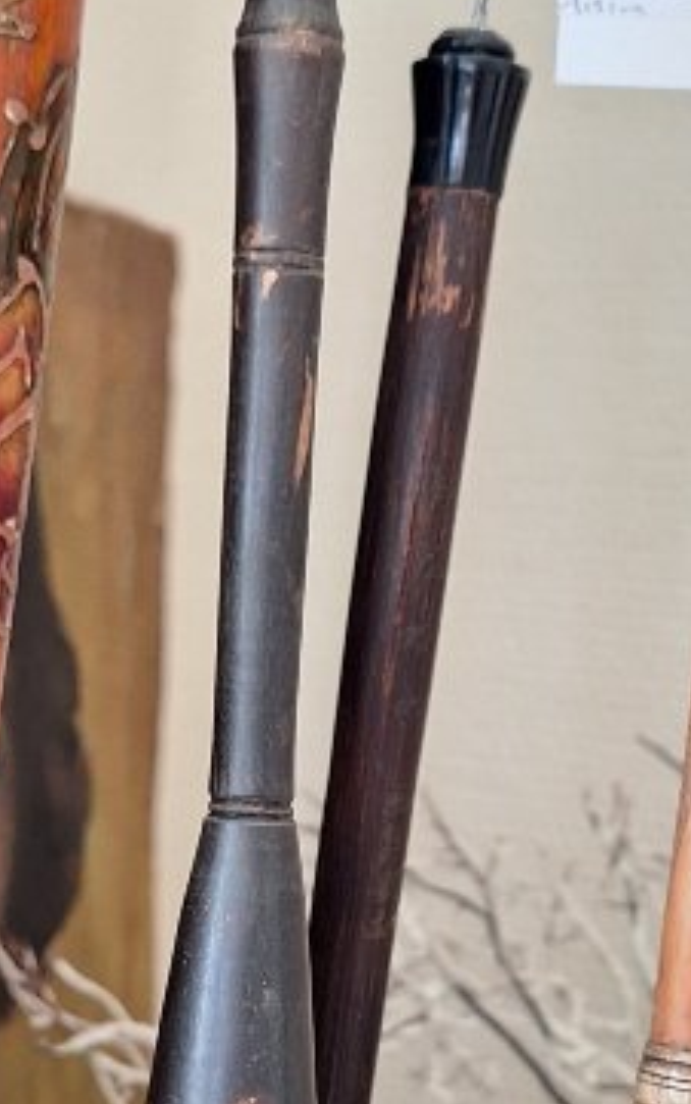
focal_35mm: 81
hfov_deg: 15.9
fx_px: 2438
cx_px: 21
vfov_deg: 25.2
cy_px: 847
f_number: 1.8
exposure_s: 1/50
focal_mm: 5.54
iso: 125
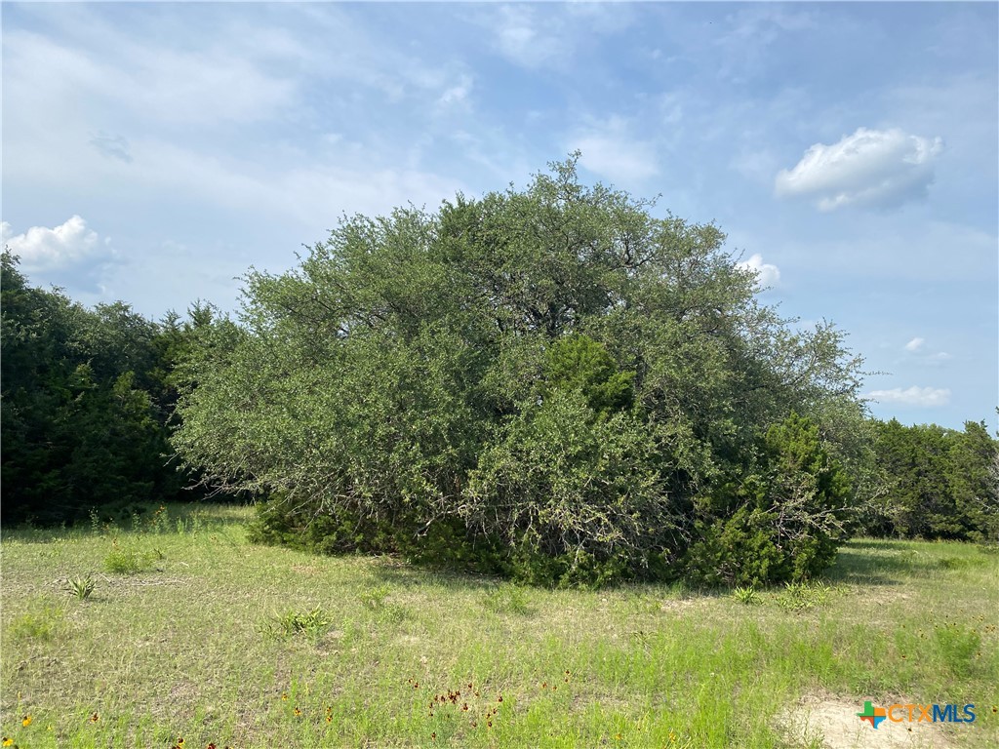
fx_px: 750
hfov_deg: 67.3
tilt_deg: +5.4
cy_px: 374
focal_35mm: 26
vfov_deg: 53.1
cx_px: 500
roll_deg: -1.9
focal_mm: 4.25
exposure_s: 1/2755
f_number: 1.8
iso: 32
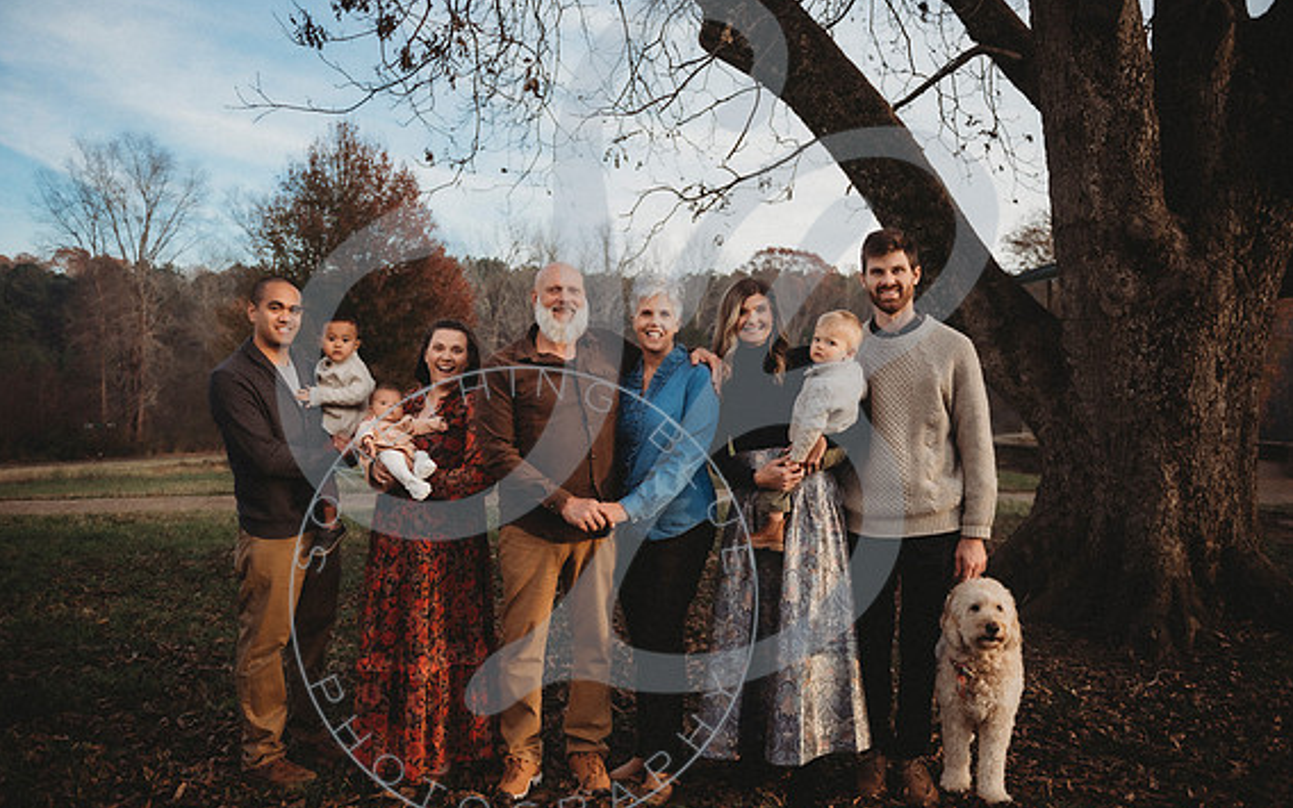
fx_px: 881
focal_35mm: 25
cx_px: 637
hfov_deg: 72.5
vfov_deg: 49.3
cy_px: 409
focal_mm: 24
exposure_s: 1/500
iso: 100
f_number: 2.8
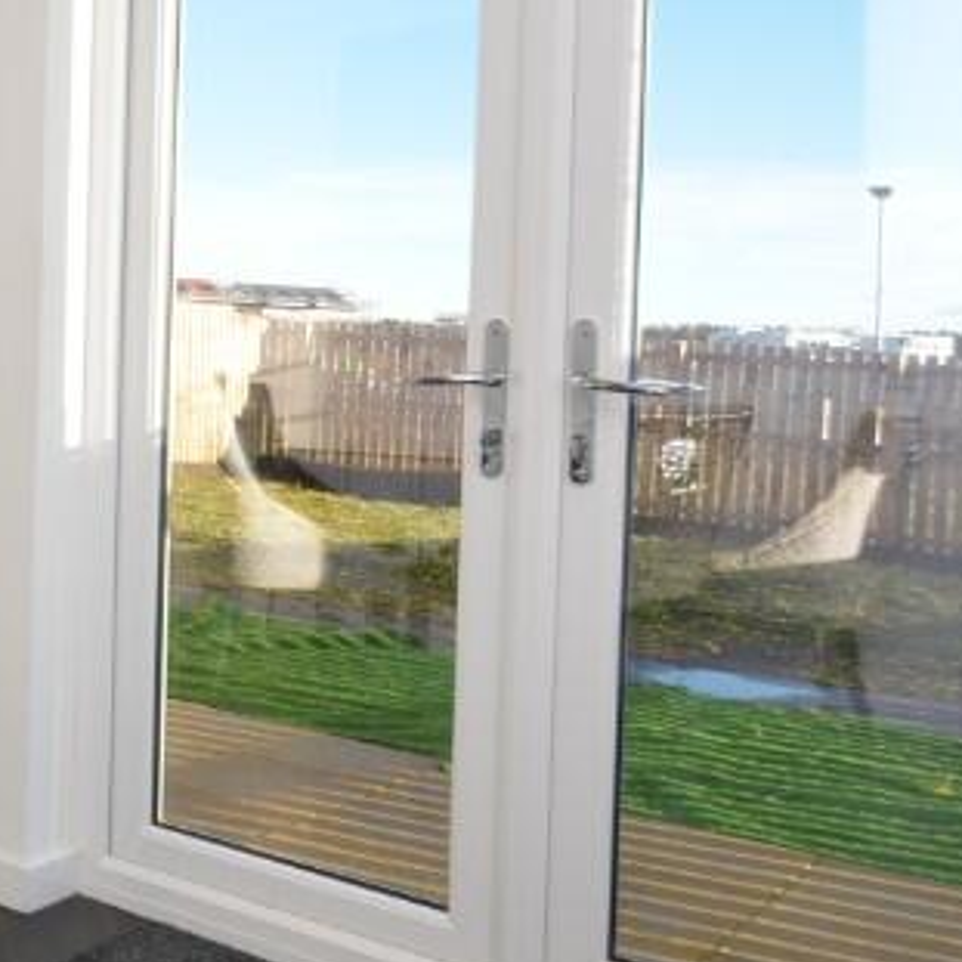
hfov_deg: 29.9
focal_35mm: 42
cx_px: -353
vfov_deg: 39.8
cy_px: 359
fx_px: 1321
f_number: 5.6
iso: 160
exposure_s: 1/125
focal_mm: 10
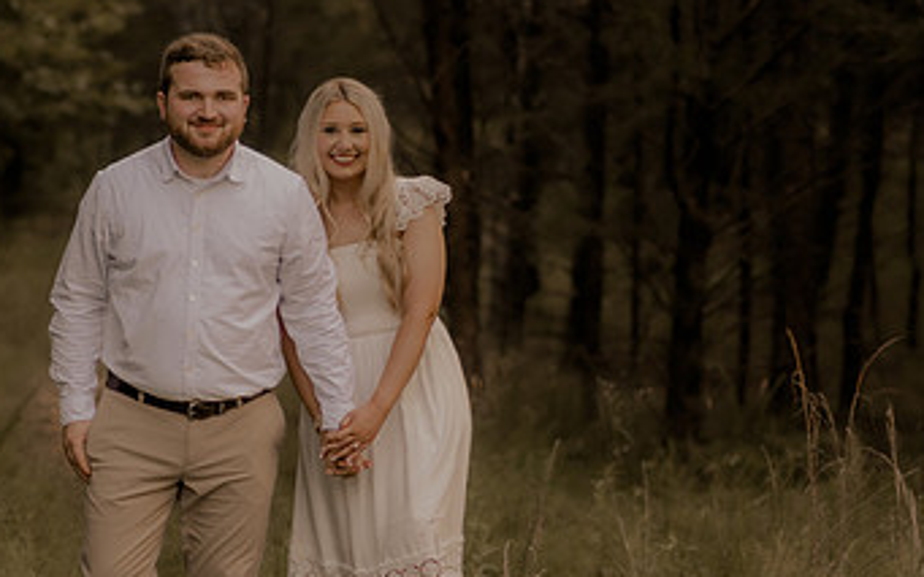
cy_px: 471
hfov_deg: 14.7
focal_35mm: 142
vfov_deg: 9.2
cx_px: 252
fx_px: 3575
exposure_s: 1/320
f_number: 2.2
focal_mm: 50
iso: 200
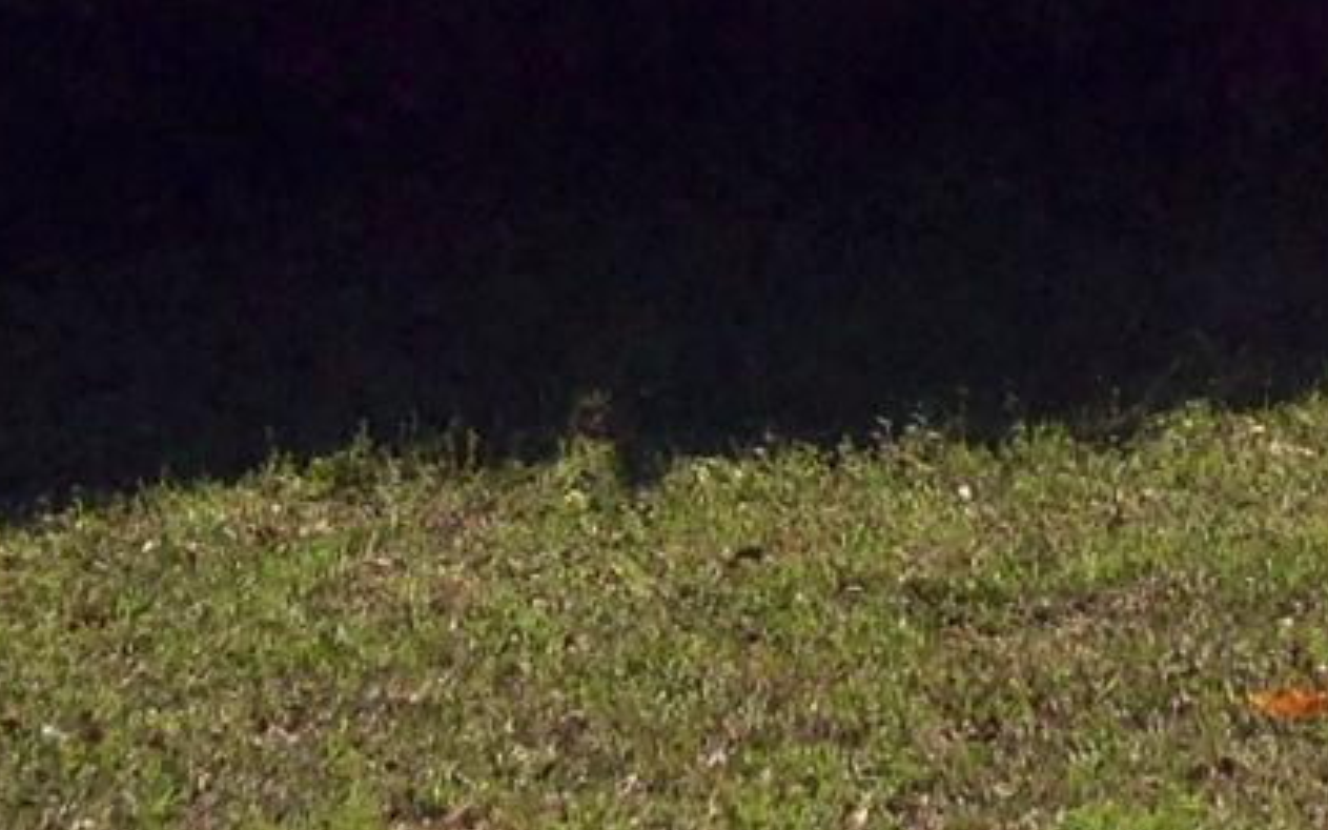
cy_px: -887
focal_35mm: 170
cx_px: 1776
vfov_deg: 7.4
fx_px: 6152
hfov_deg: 11.9
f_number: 2.4
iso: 50
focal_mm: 4.12
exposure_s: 1/1506
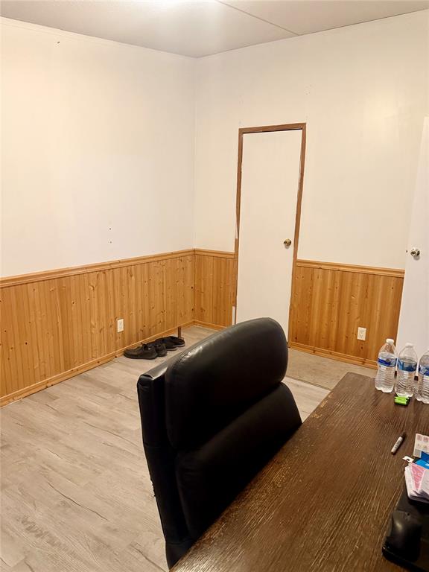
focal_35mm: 24
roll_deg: -0.9
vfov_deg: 71.6
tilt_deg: -11.6
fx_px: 397
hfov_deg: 56.8
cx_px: 214
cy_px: 286
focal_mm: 6.76
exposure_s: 1/60
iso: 640
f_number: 1.78
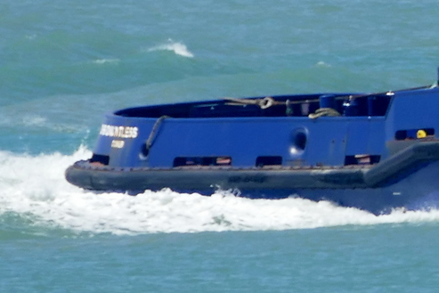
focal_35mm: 2557
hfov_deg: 0.8
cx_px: 636
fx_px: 31188
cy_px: -172
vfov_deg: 0.5
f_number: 4
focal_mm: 146
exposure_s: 1/1600
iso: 125
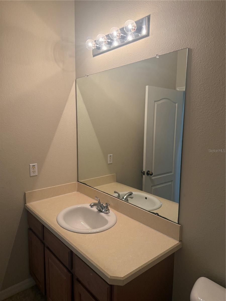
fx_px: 209
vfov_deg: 71.6
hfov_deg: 56.8
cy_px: 150
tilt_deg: -7.8
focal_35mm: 24
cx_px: 113
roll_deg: +0.3
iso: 125
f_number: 1.78
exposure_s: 1/60
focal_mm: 6.76
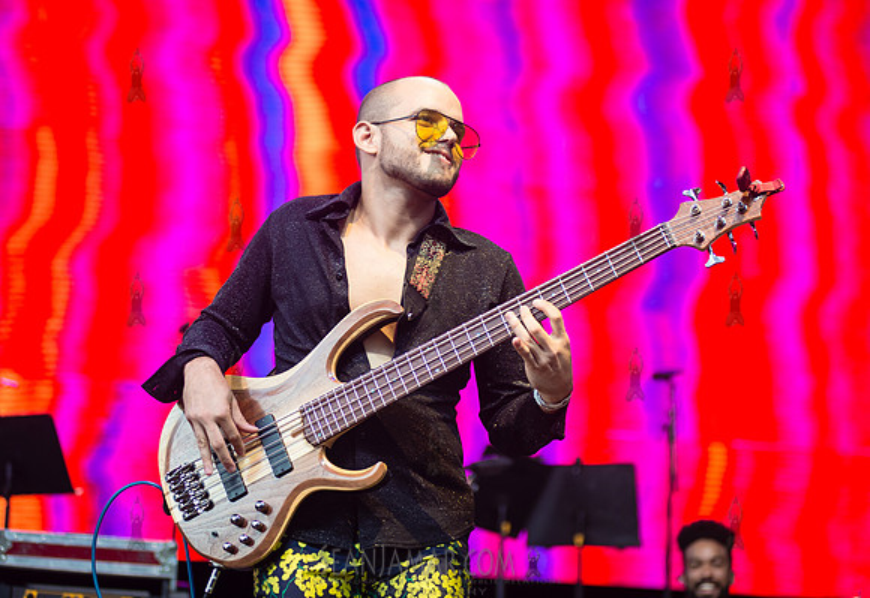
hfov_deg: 23.0
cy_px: 277
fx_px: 2142
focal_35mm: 88
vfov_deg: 15.9
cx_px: 388
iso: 640
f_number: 3.2
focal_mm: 80
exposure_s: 1/320
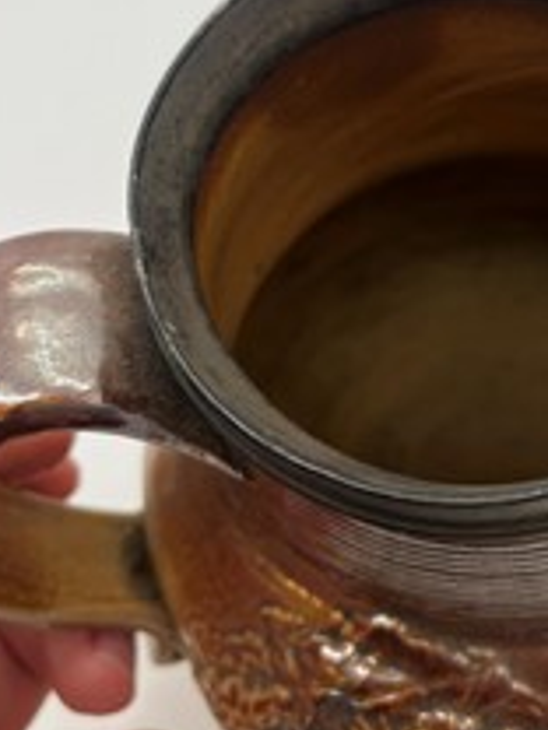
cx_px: 478
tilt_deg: -57.7
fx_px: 1055
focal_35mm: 50
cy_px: 235
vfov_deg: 37.7
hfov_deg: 28.2
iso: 40
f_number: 1.6
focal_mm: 5.1
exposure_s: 1/100
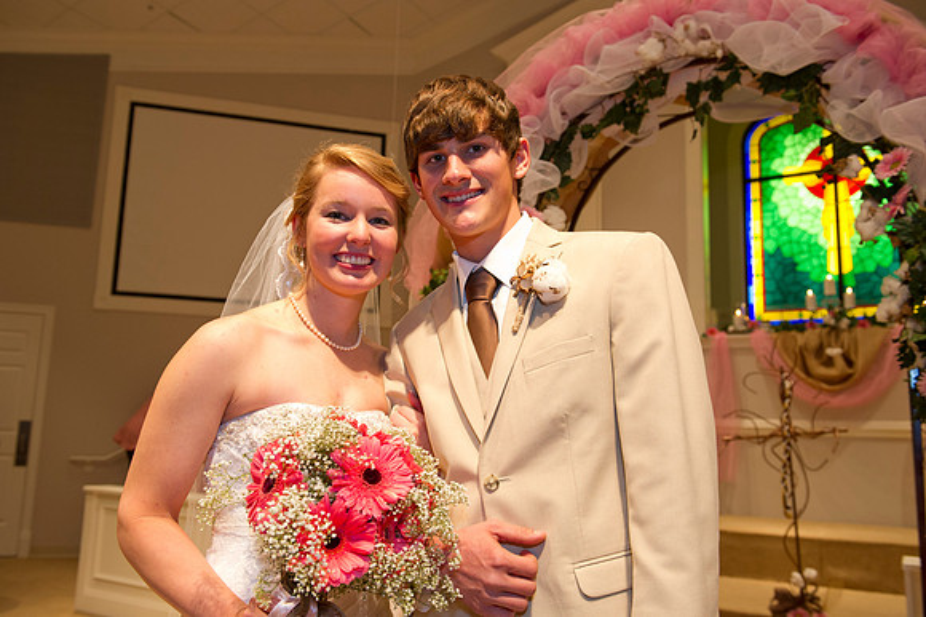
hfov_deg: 58.7
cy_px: 308
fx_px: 823
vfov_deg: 41.1
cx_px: 463
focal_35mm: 32
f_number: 4.5
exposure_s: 1/125
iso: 1600
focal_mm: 32
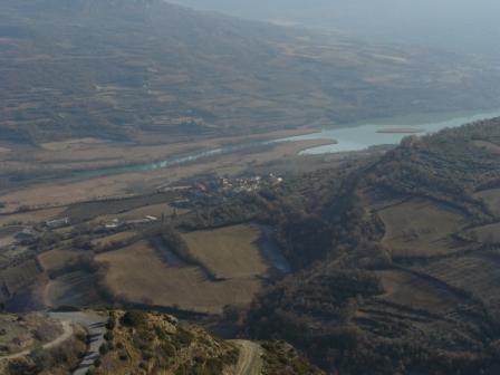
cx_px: 250
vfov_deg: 17.0
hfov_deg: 22.5
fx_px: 1257
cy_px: 188
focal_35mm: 87
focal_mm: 14.5
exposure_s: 1/500
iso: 100
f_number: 6.3
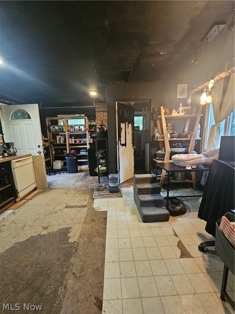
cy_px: 157
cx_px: 118
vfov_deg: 106.2
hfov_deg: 89.9
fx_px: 118
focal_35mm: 13
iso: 500
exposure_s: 1/30
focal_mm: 2.2
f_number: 2.2
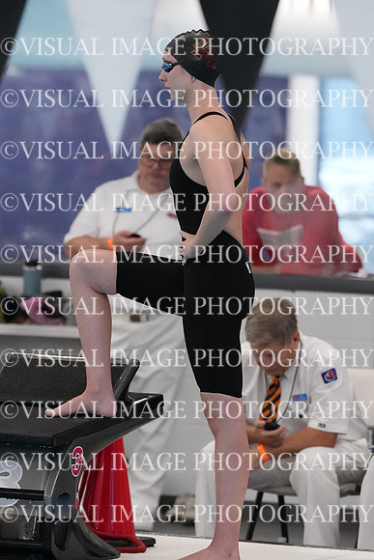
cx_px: 187
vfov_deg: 6.9
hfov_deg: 4.6
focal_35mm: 300
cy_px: 280
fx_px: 4672
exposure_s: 1/1250
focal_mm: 200
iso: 6400
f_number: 4
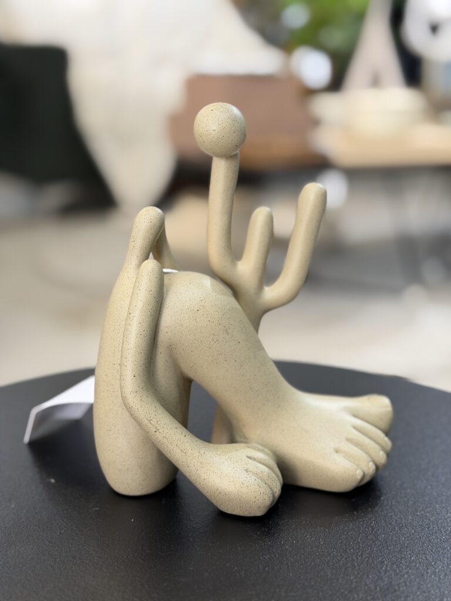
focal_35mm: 48
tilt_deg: -16.7
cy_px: 300
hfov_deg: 30.3
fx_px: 834
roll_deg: -0.2
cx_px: 226
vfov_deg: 39.7
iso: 125
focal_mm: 6.76
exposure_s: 1/60
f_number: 1.78
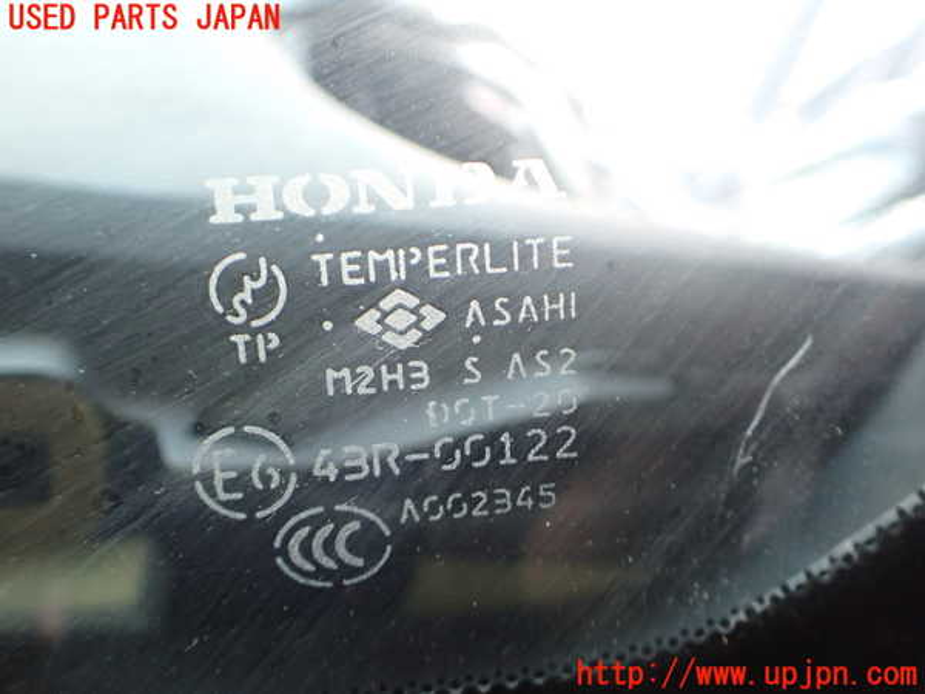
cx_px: 462
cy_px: 347
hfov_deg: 60.0
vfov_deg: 46.8
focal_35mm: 30
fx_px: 802
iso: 500
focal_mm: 5.4
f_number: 2.3
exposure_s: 1/125
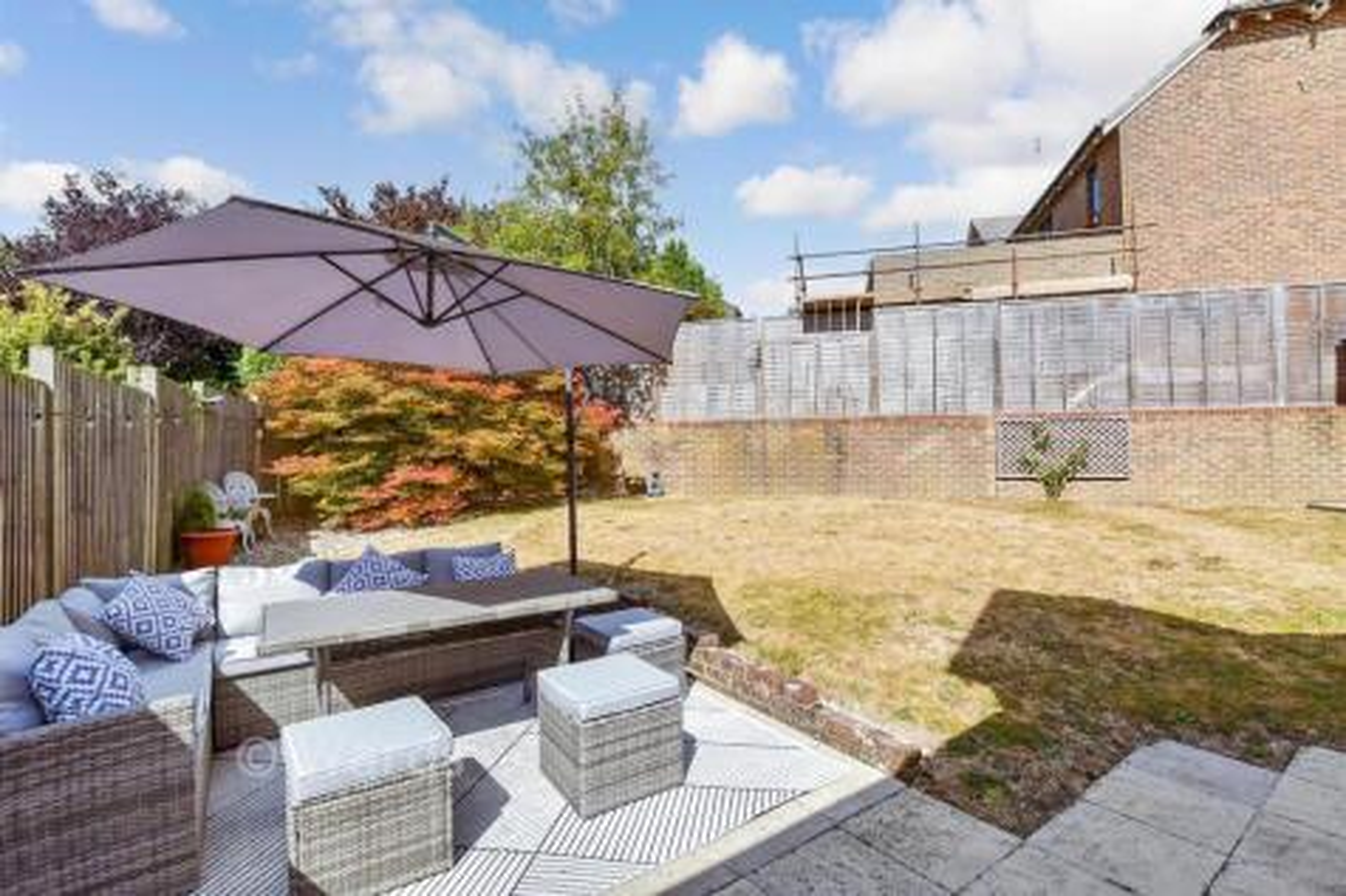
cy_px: 448
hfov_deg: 71.5
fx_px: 934
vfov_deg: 51.3
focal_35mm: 25
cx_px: 673
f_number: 8
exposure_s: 1/800
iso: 320
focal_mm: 17
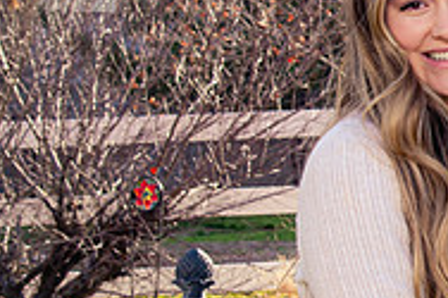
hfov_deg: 9.6
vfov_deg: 6.6
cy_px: 100
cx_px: 711
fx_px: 2586
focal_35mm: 208
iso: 500
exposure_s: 1/250
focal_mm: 48
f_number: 8
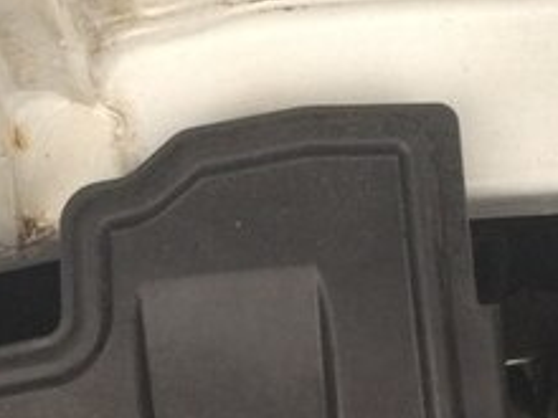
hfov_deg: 22.4
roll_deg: +2.6
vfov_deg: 16.0
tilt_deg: -5.1
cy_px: 561
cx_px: 180
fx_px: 1402
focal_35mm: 87
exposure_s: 1/33
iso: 80
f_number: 2.2
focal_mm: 4.15
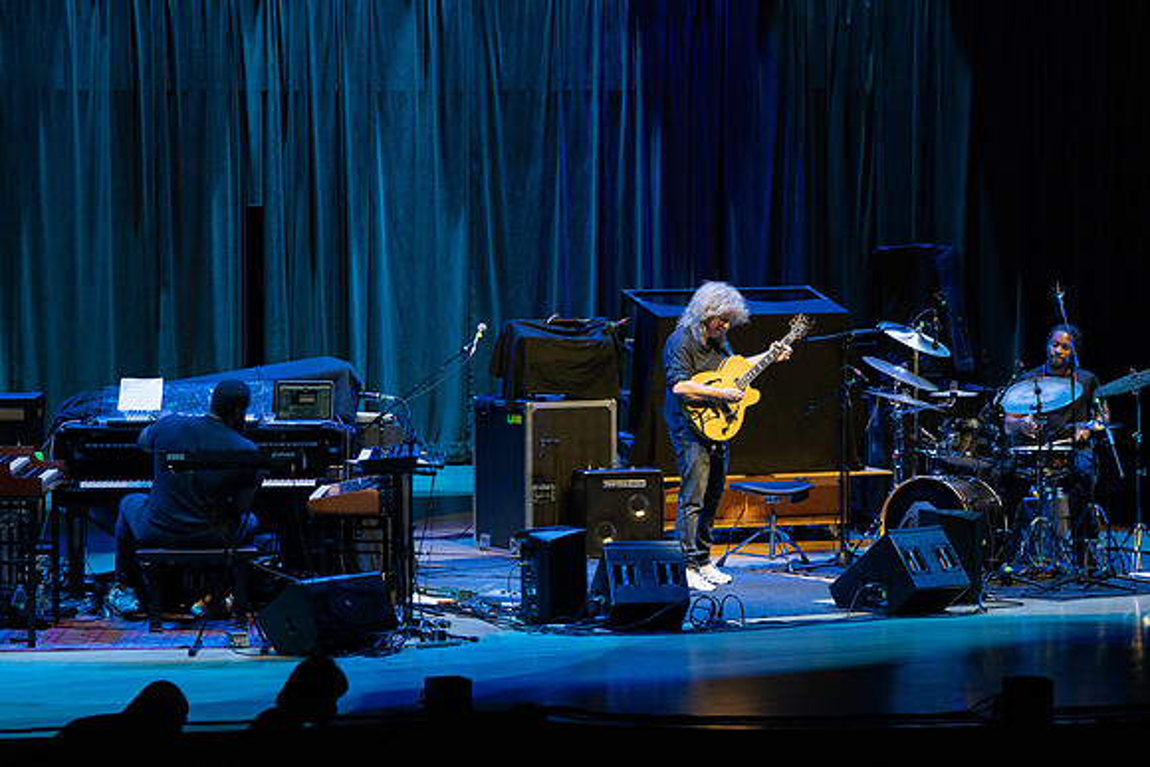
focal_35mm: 154
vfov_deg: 8.9
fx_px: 4920
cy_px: 384
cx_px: 575
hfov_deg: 13.3
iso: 3200
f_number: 7.1
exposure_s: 1/320
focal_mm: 154
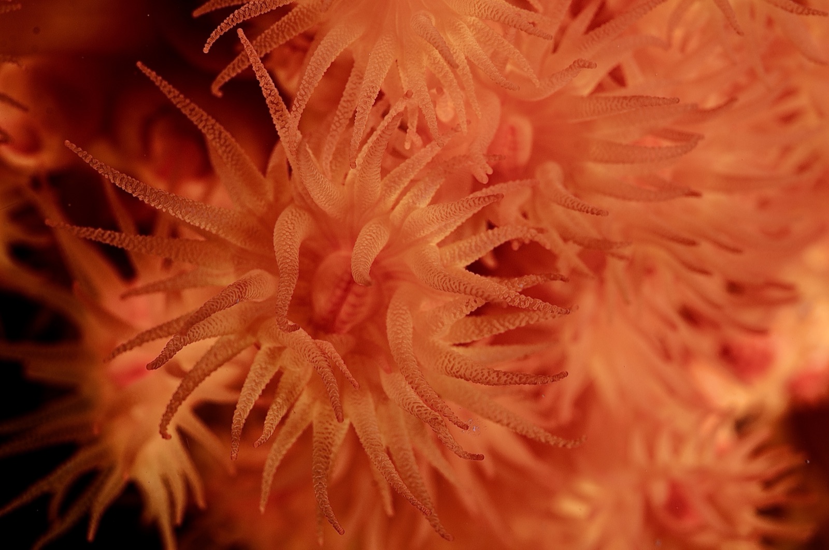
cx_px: 414
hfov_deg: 22.7
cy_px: 275
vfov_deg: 15.1
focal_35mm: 90
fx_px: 2070
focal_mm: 60
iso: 160
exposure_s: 1/200
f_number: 14
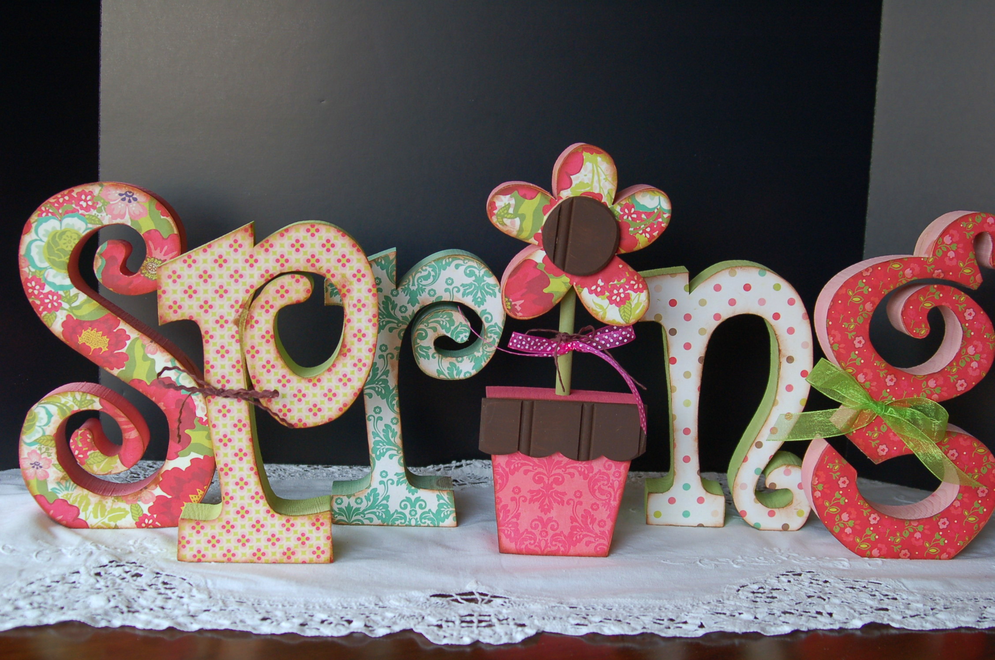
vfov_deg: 31.8
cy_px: 330
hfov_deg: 46.5
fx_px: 1159
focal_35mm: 42
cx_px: 498
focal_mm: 28
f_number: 5
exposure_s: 1/100
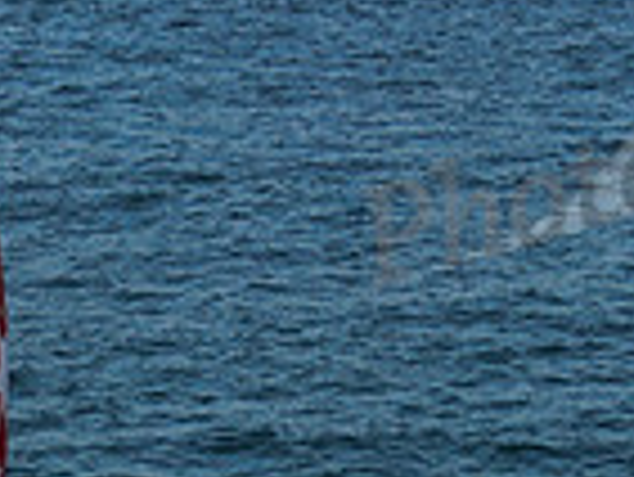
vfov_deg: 7.5
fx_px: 3611
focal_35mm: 197
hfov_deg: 10.0
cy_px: 488
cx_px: 103
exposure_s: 1/1250
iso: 100
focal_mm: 8.6
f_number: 3.8
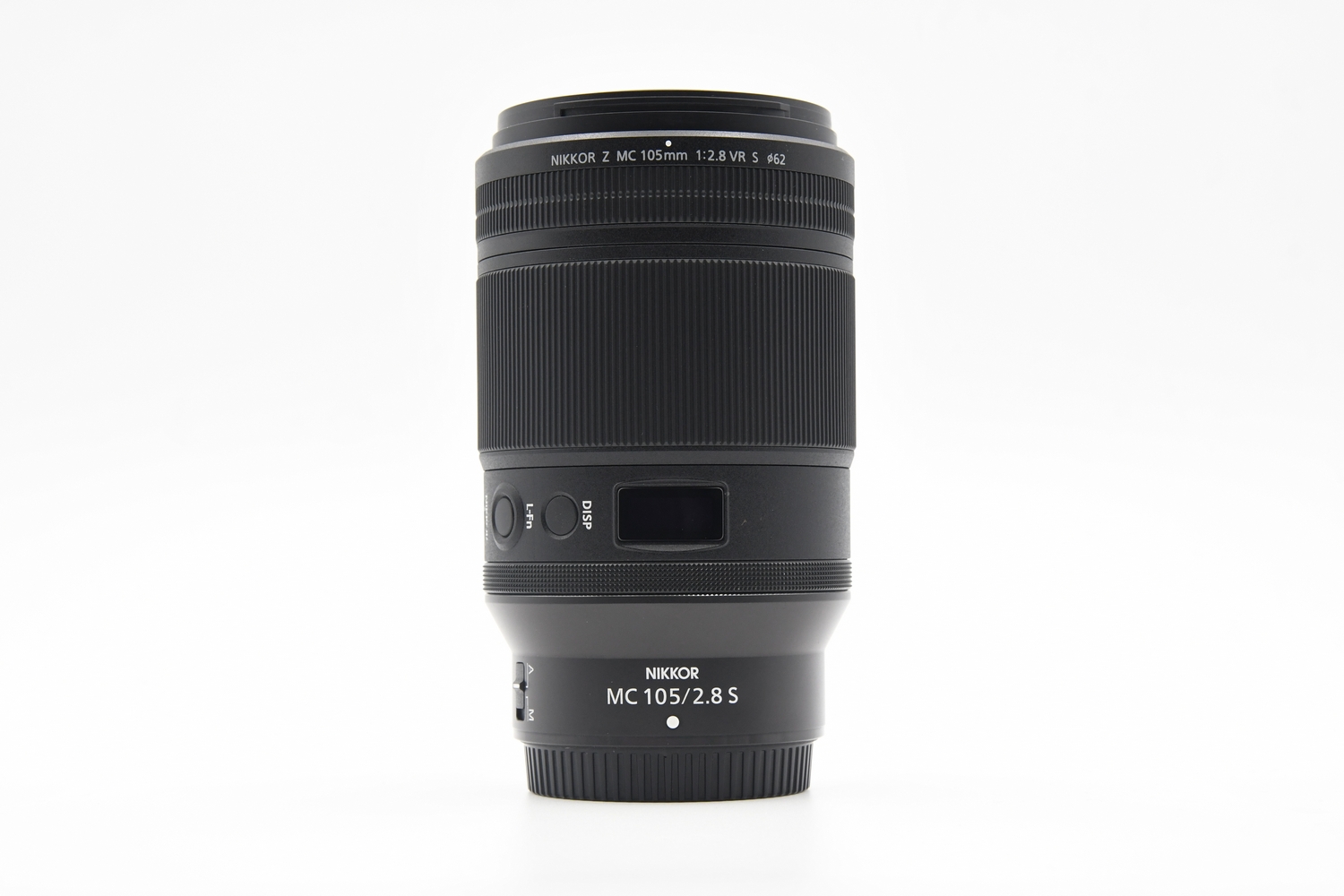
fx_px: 2912
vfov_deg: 17.5
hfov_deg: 26.0
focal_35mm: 78
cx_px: 672
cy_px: 448
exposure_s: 1/100
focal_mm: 52
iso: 1000
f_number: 9
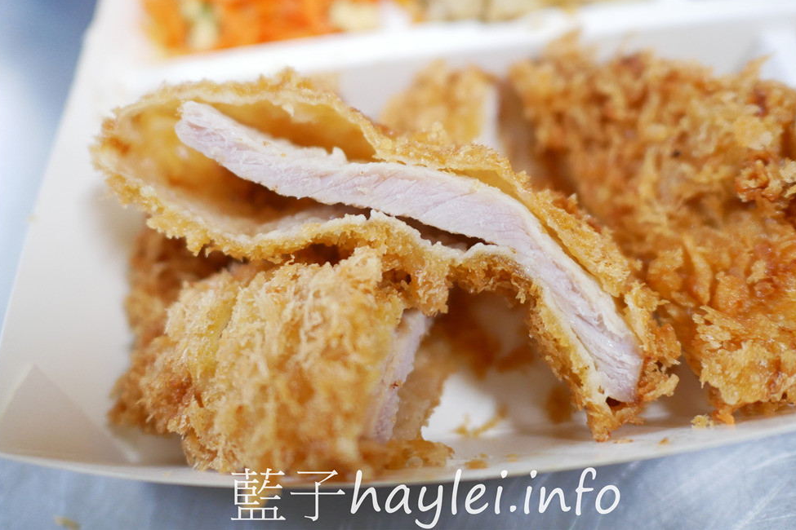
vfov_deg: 41.0
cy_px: 225
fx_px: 708
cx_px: 402
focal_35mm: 32
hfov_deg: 58.7
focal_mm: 15
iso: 800
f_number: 1.7
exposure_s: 1/60
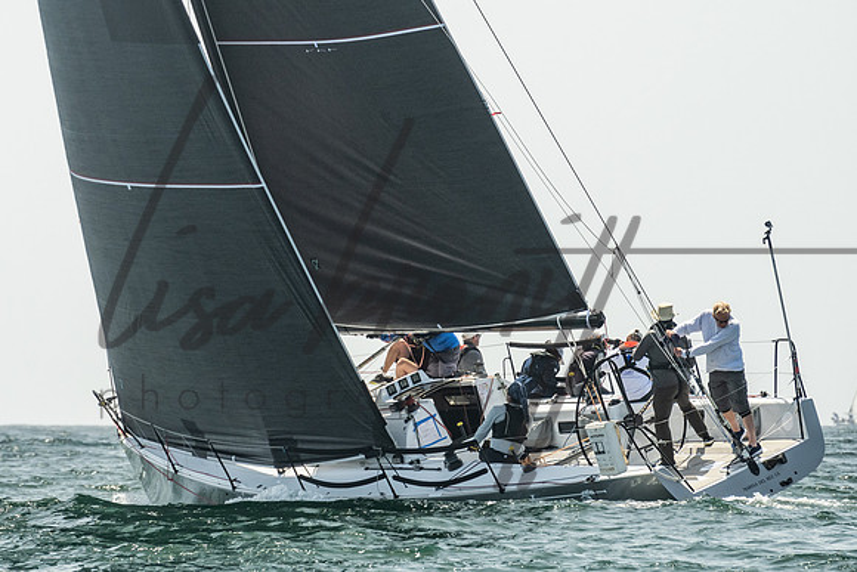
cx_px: 339
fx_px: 9596
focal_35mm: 403
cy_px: 231
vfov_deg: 3.4
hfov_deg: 5.1
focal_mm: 200
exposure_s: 1/640
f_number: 6.3
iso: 320
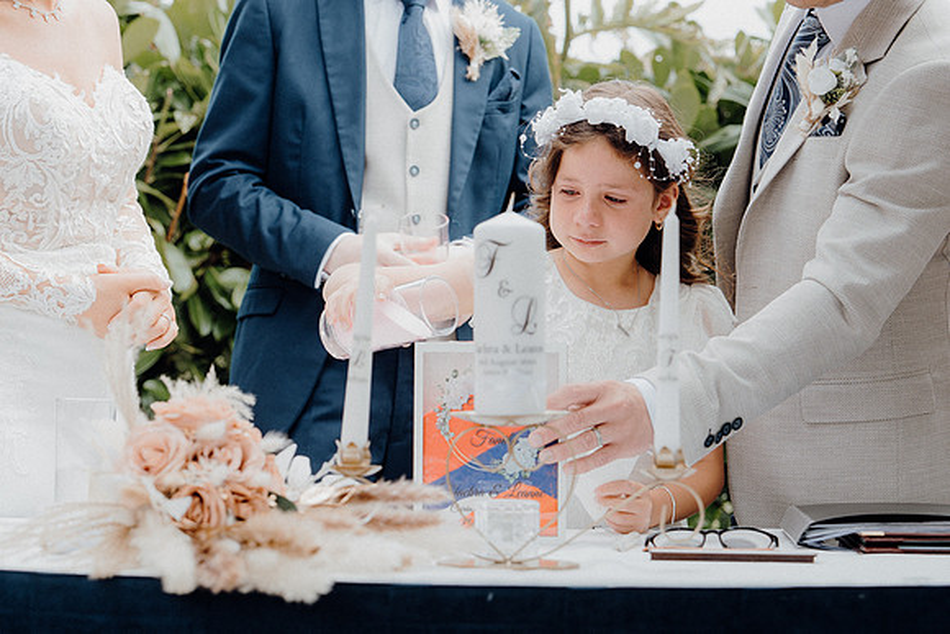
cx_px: 475
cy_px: 317
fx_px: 2771
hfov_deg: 19.5
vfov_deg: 13.0
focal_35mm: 105
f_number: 3.5
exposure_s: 1/200
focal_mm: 70
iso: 125
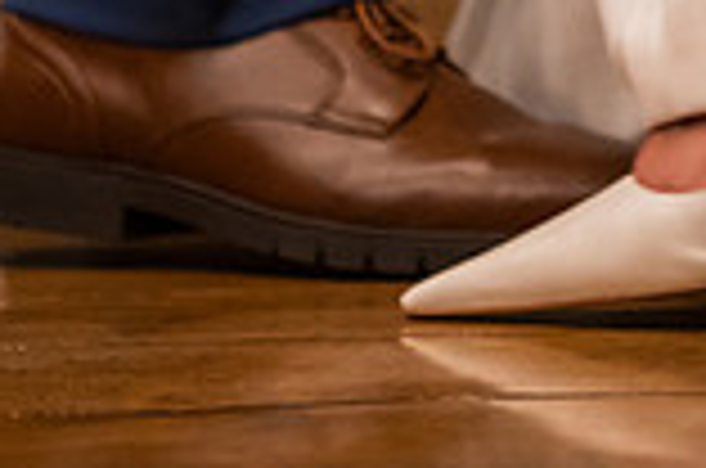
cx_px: 827
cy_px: -144
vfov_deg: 5.3
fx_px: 5069
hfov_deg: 7.9
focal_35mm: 259
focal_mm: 70
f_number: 2.8
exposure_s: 1/200
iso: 6400
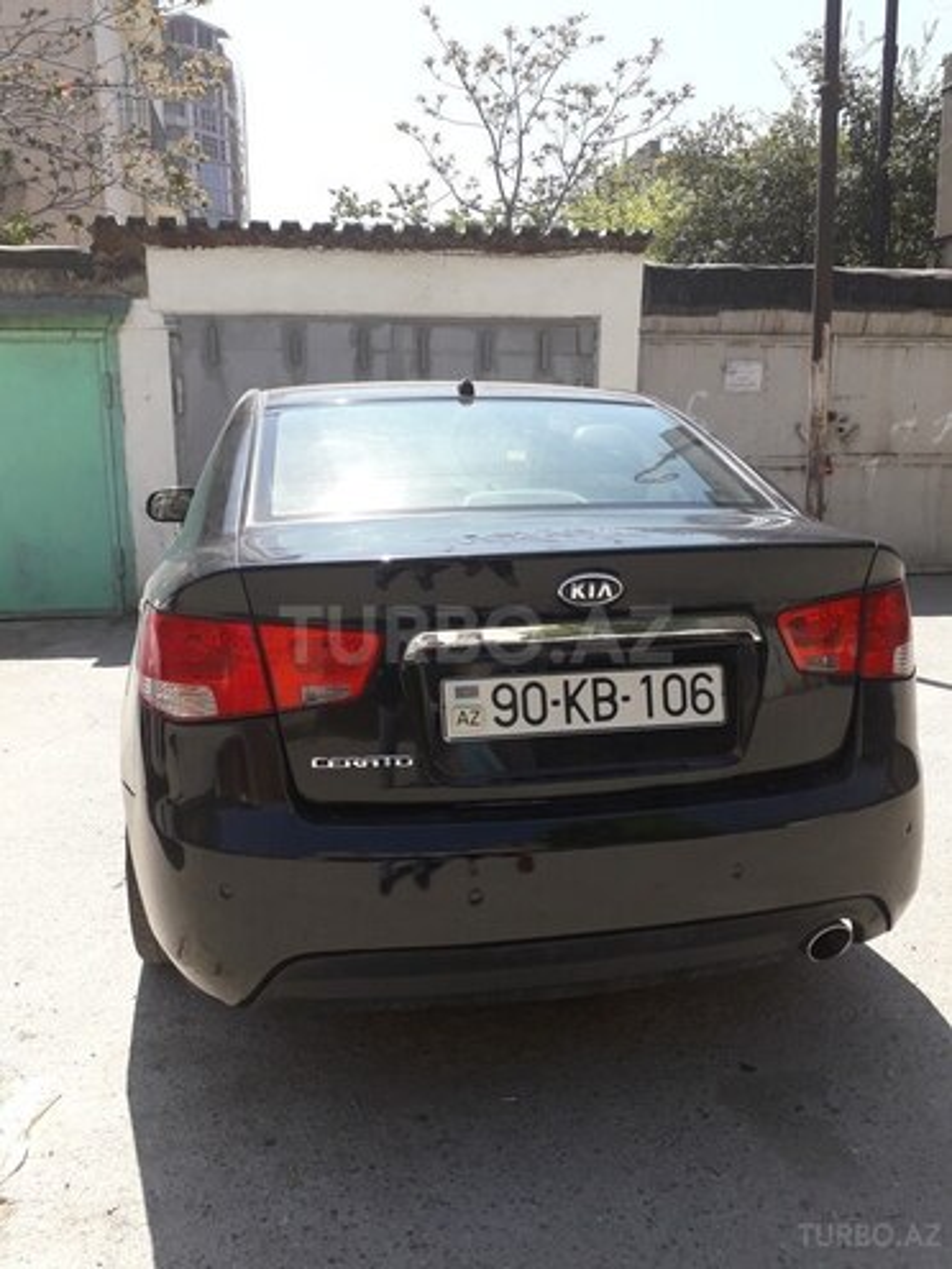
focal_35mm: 27
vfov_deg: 65.3
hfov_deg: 51.4
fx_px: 990
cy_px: 634
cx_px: 476
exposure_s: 1/959
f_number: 1.9
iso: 40
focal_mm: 3.6
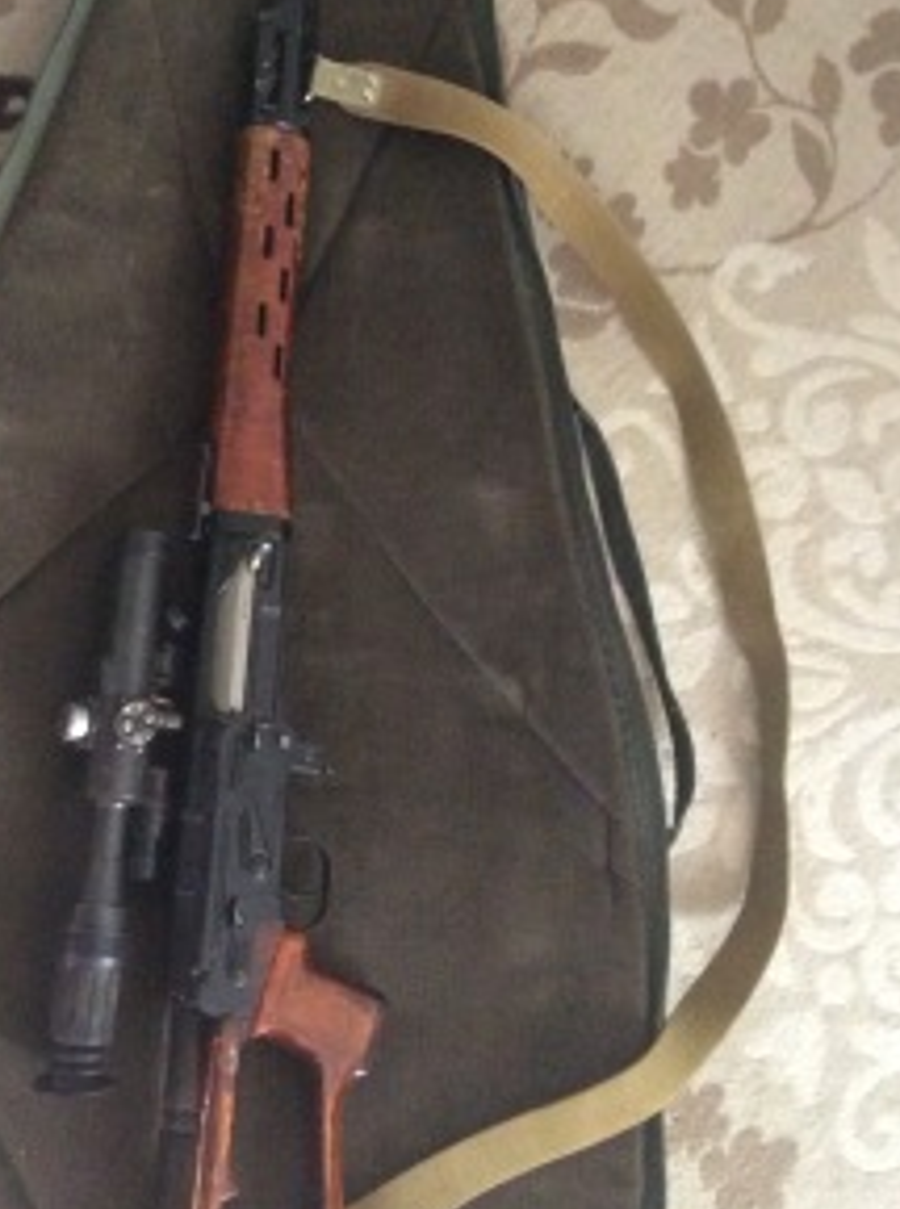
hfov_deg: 27.8
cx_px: 339
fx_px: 1812
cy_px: 538
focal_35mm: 52
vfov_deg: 36.9
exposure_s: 1/17
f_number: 2.4
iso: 400
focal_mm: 3.3
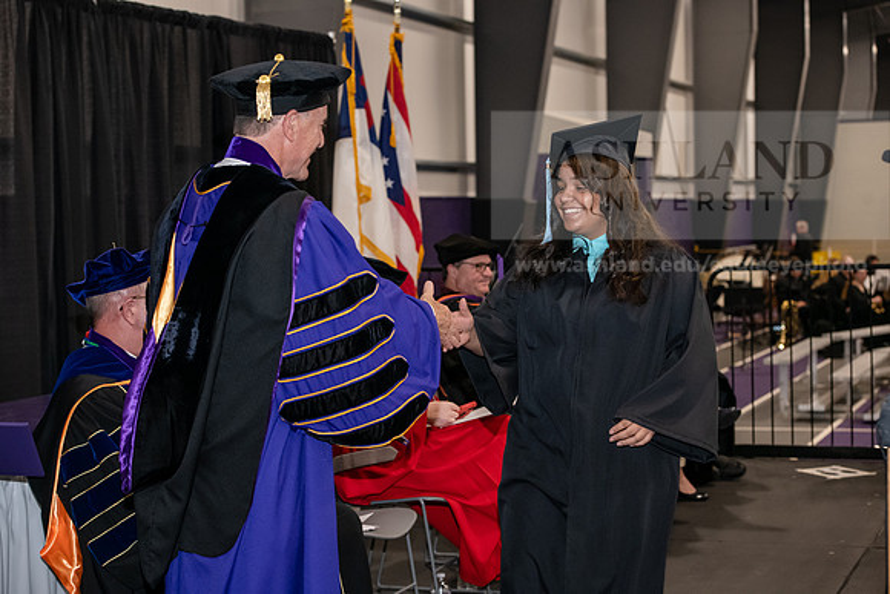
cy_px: 297
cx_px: 445
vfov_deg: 19.5
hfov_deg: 28.8
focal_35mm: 70
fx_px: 1731
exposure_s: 1/200
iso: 2500
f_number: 5
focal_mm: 70
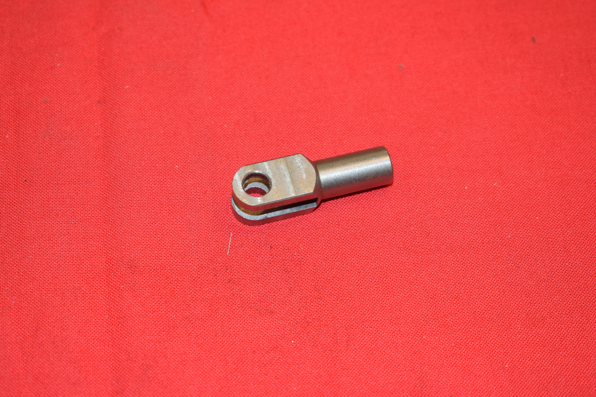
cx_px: 298
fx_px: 1366
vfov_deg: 16.6
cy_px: 198
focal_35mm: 82
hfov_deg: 24.6
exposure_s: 1/100
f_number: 5.6
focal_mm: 55
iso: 800
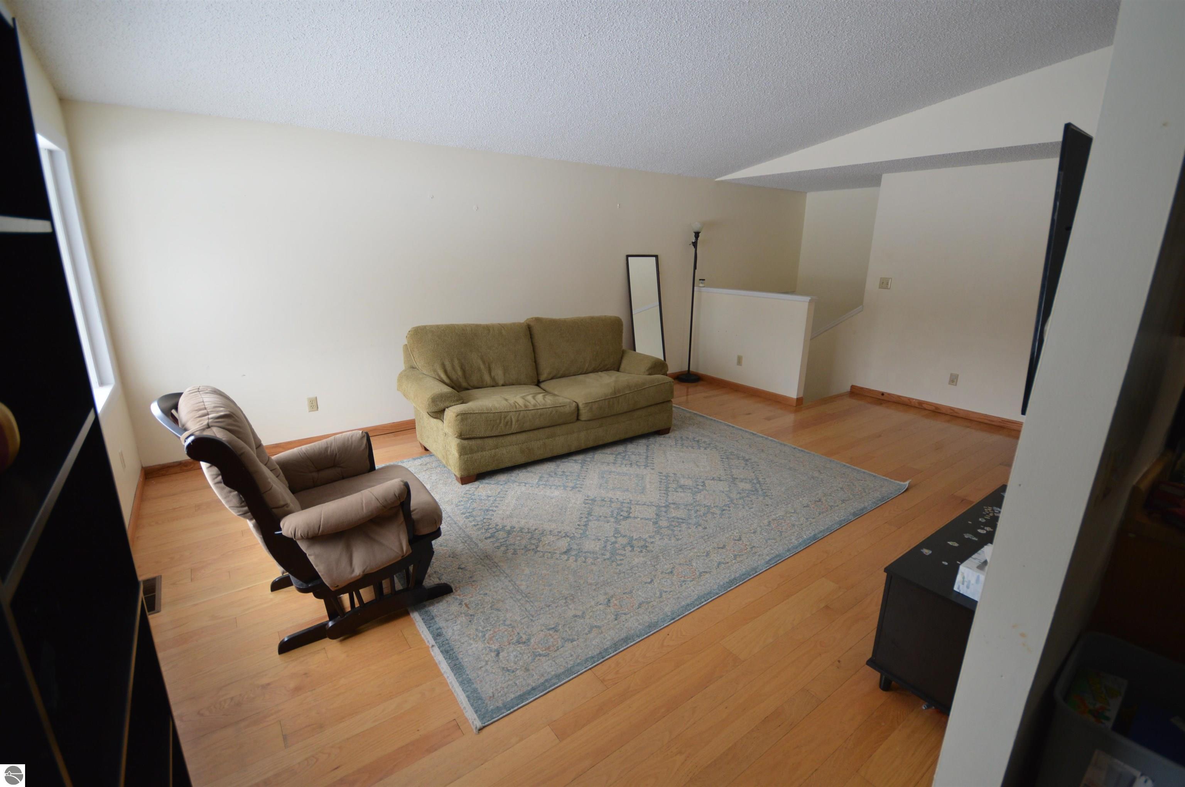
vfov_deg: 77.2
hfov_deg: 100.4
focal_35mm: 15
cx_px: 592
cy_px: 394
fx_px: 493
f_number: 4
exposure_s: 1/60
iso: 450
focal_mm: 10
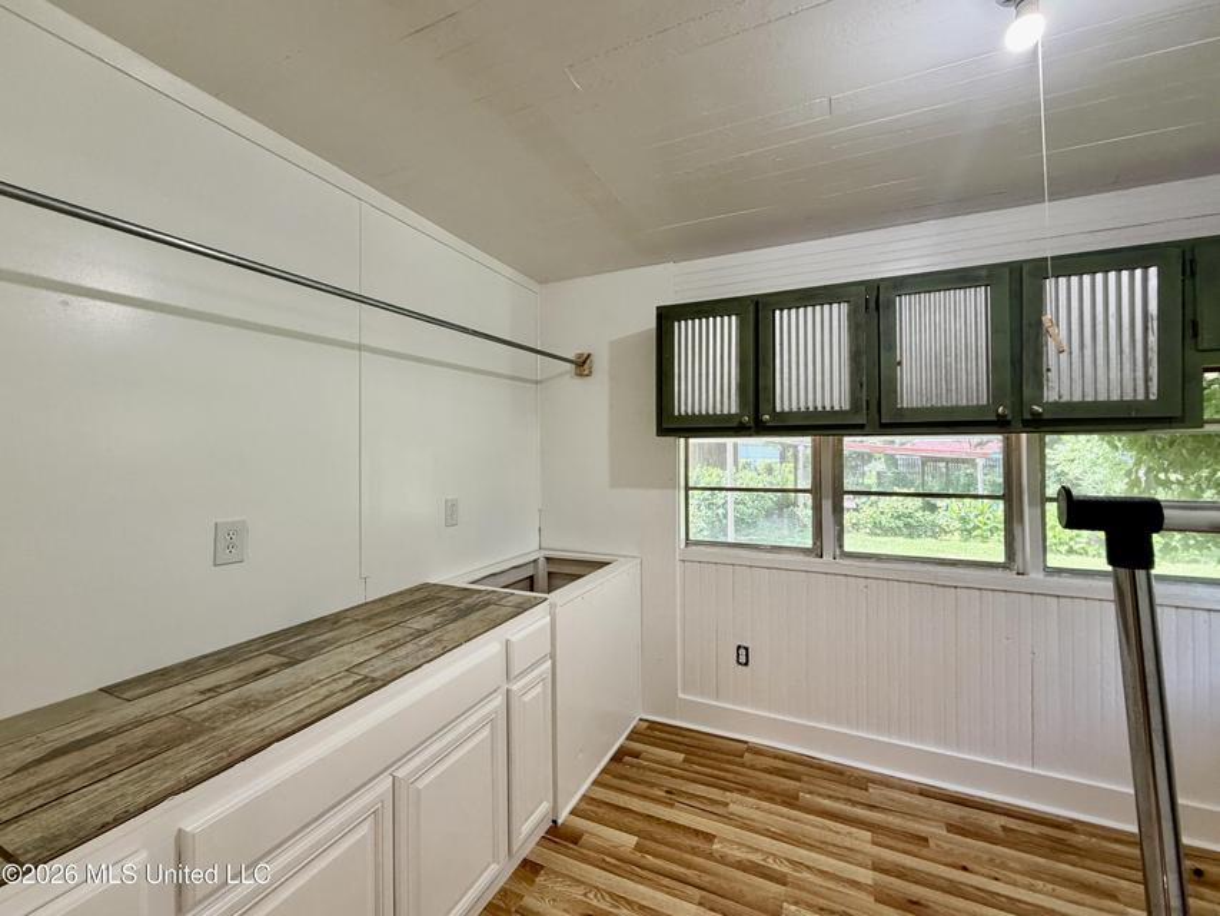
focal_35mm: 14
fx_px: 493
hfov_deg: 102.1
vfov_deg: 85.7
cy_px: 458
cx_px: 610
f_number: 2.2
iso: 160
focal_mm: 2.22
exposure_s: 1/120
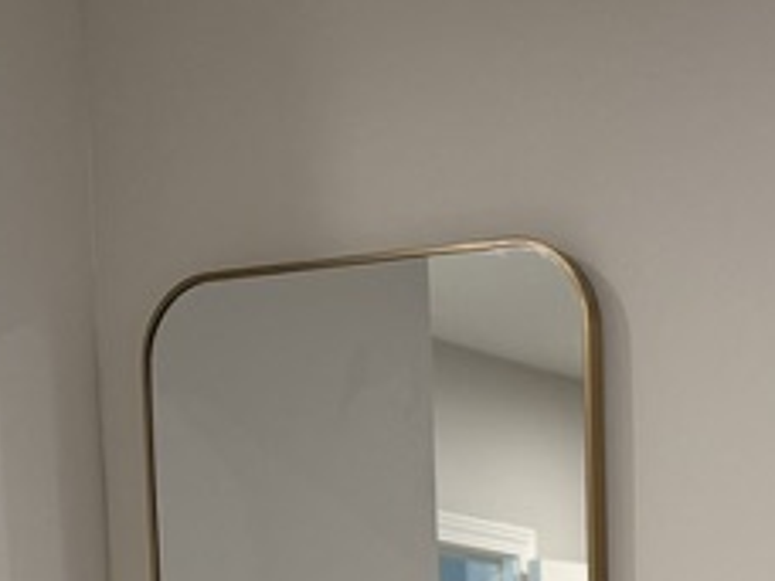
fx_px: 2418
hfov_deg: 17.8
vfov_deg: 12.1
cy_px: 1182
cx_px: 768
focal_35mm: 108
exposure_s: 1/120
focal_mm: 6.76
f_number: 1.78
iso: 200
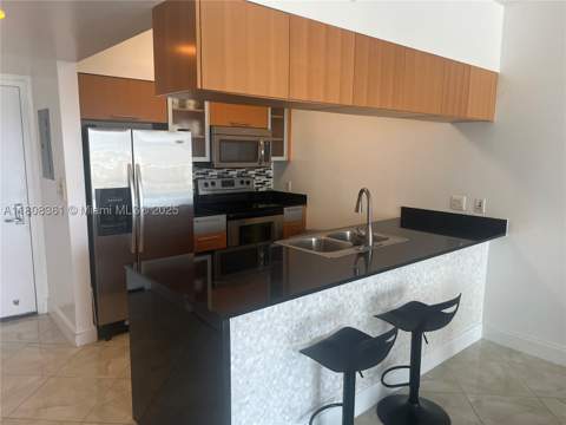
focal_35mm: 26
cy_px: 212
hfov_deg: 67.3
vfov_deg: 53.1
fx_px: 425
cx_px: 283
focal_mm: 5.7
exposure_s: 1/120
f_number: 1.5
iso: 80
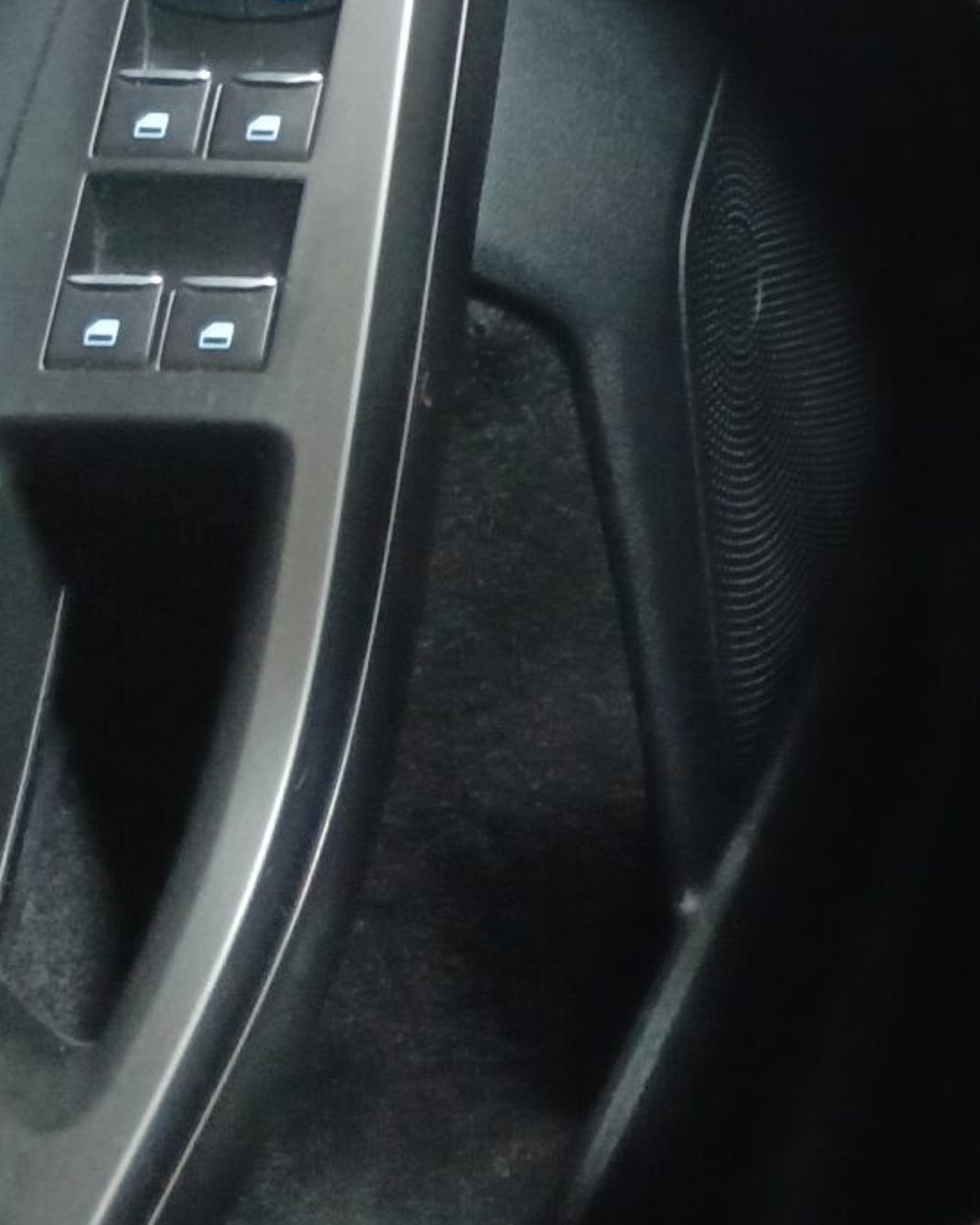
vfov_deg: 18.2
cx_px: 2041
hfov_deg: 13.2
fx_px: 3591
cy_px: -335
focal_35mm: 99
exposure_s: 1/25
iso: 1000
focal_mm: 3.98
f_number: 16
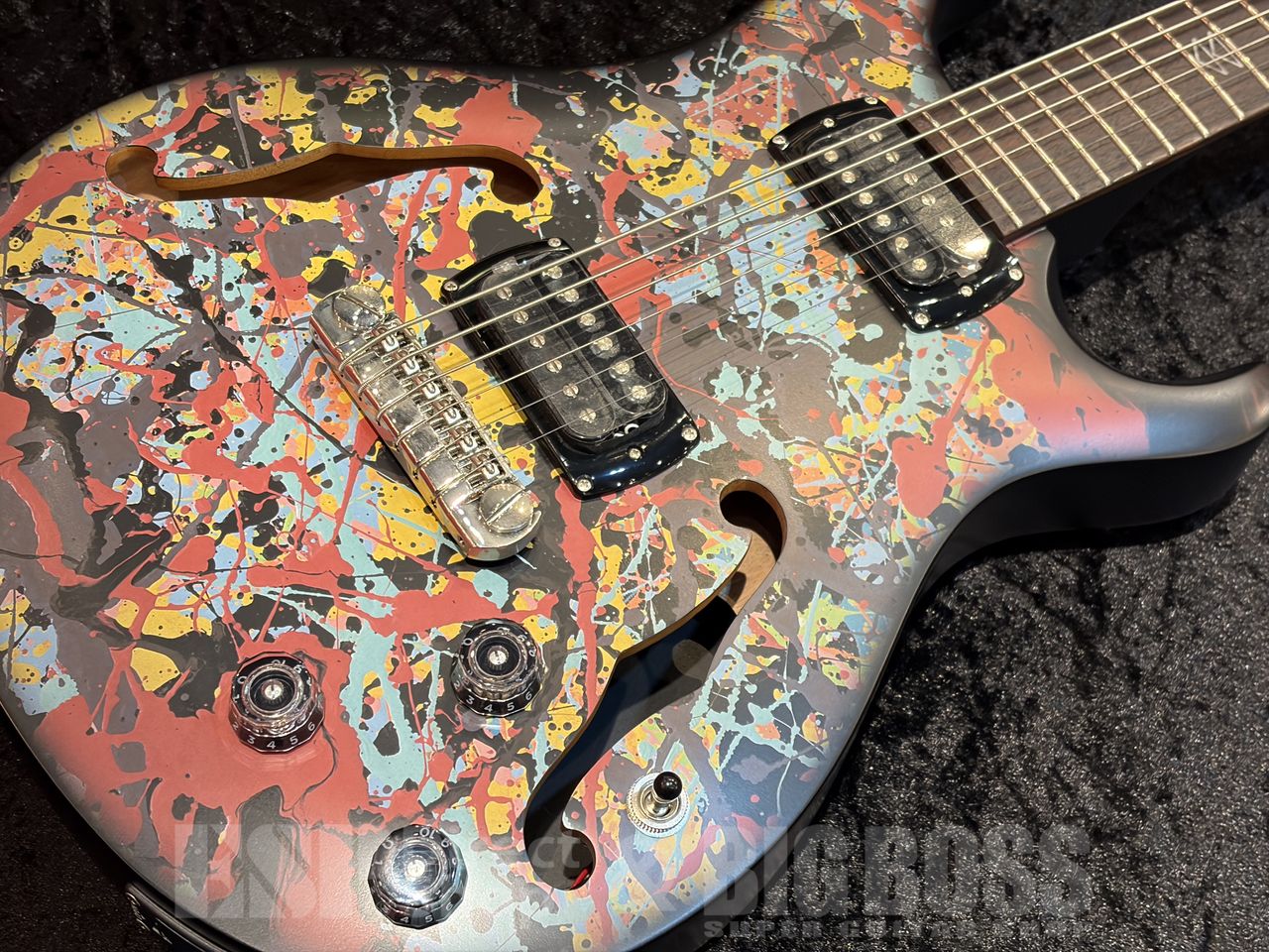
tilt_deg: -57.4
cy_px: 476
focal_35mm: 52
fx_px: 1906
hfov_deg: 36.8
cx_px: 634
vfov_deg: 28.0
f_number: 1.6
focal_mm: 5.96
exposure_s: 1/40
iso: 125
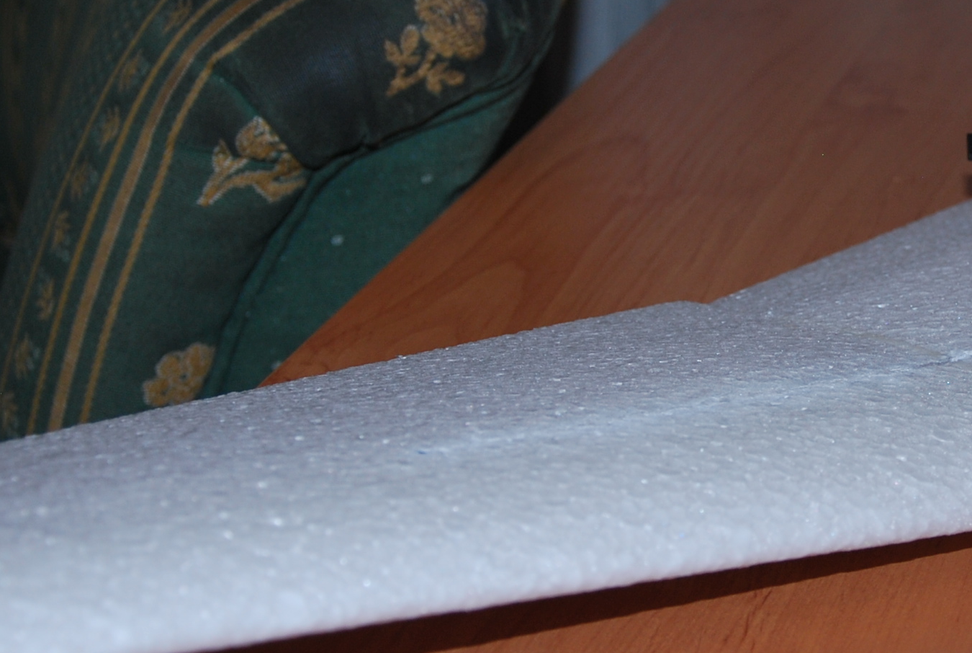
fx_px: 2786
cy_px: 290
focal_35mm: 103
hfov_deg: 19.6
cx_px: 765
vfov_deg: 13.3
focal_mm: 32
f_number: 4.2
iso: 200
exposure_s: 1/60
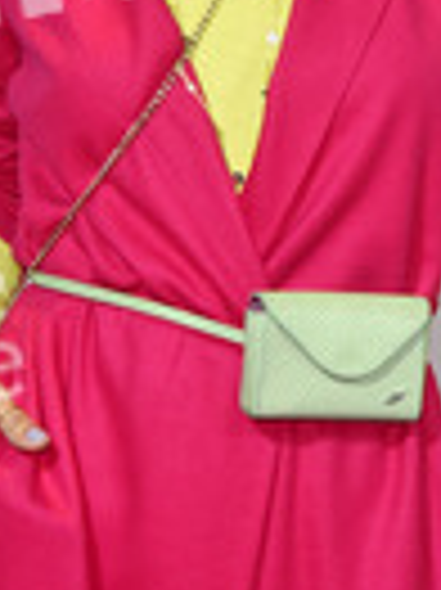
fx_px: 2739
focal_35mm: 161
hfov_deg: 9.2
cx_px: 284
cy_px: 149
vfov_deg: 12.2
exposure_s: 1/160
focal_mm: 55
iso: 1600
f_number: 6.3
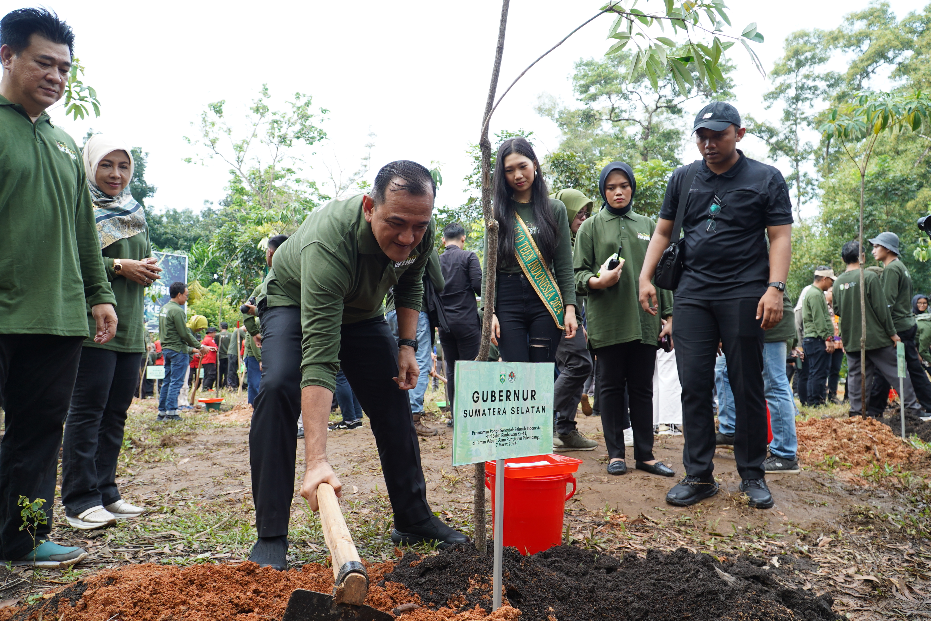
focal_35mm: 27
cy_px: 310
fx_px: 698
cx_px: 466
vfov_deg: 47.9
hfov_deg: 67.4
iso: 200
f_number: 4.5
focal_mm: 18
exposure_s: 1/200
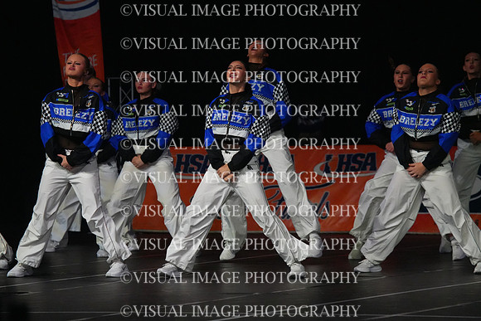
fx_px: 3475
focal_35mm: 260
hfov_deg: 7.9
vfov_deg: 5.3
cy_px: 160
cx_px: 240
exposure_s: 1/1000
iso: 12800
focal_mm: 260
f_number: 5.6
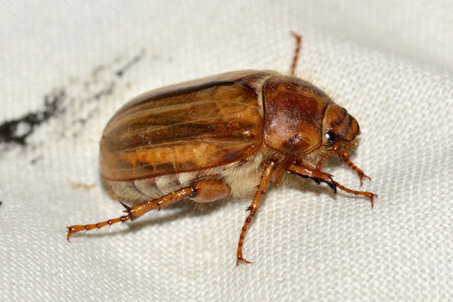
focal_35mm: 150
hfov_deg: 13.7
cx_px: 226
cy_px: 151
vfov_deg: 9.1
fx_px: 1887
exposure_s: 1/200
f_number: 20
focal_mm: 100
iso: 100
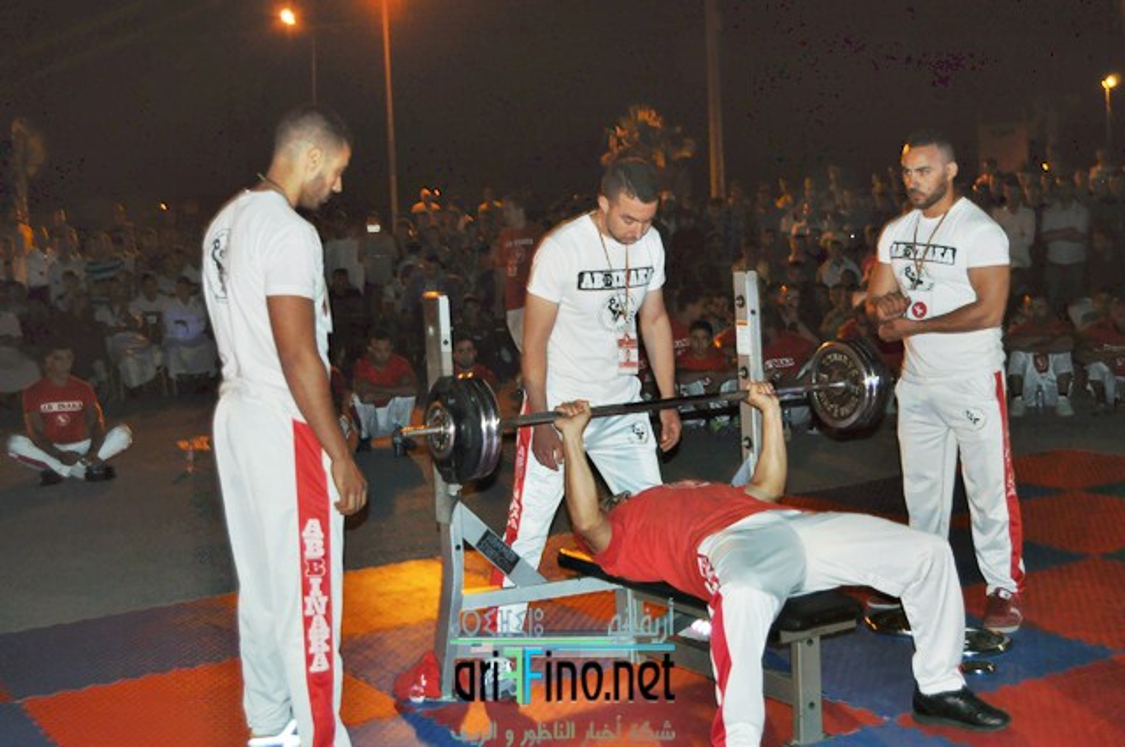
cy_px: 374
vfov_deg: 28.0
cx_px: 562
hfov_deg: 41.2
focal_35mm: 48
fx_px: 1498
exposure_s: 1/60
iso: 800
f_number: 4.5
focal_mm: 32
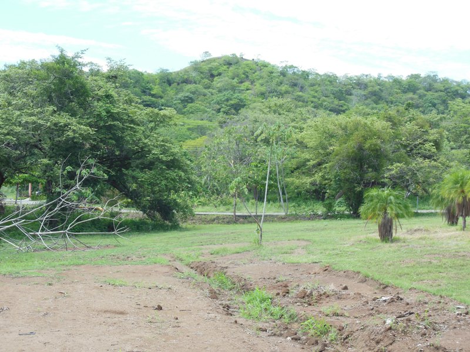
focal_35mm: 66
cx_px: 235
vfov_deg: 22.3
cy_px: 176
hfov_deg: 29.4
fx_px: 896
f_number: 4.3
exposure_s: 1/320
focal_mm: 11.7
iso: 125
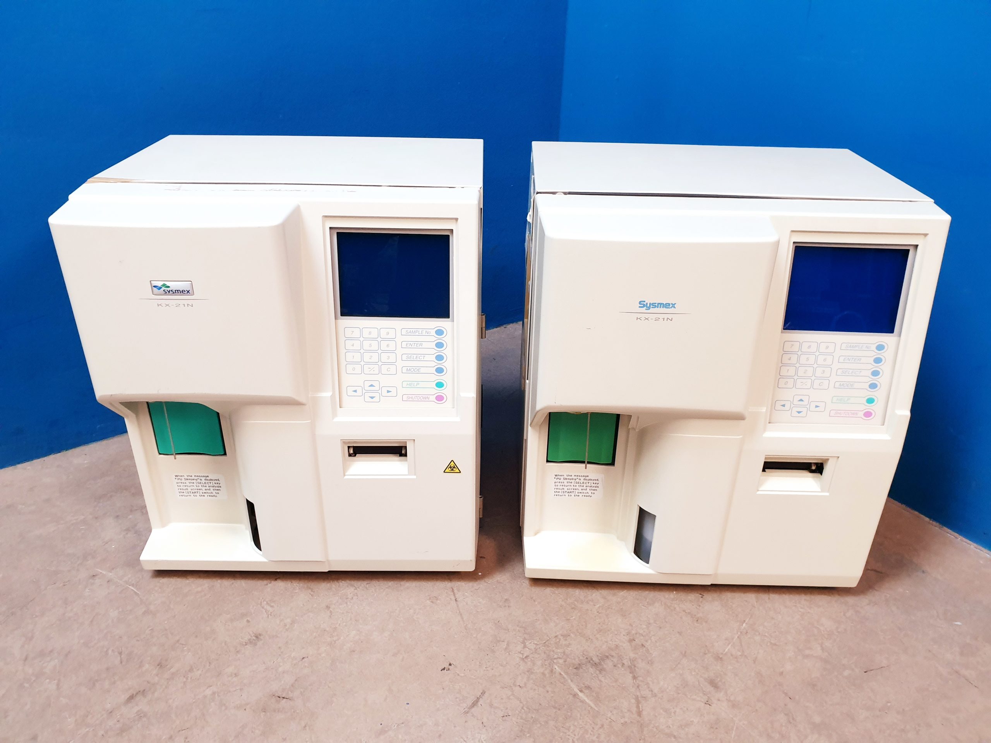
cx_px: 496
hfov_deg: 67.3
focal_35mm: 26
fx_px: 744
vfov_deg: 53.1
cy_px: 372
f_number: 2.4
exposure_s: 1/50
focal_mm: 4.3
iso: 320
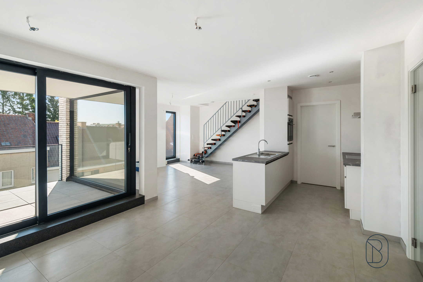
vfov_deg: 73.7
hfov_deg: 96.7
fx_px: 188
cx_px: 212
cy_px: 141
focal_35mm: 16
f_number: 8
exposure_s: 1/60
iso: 800
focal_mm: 16
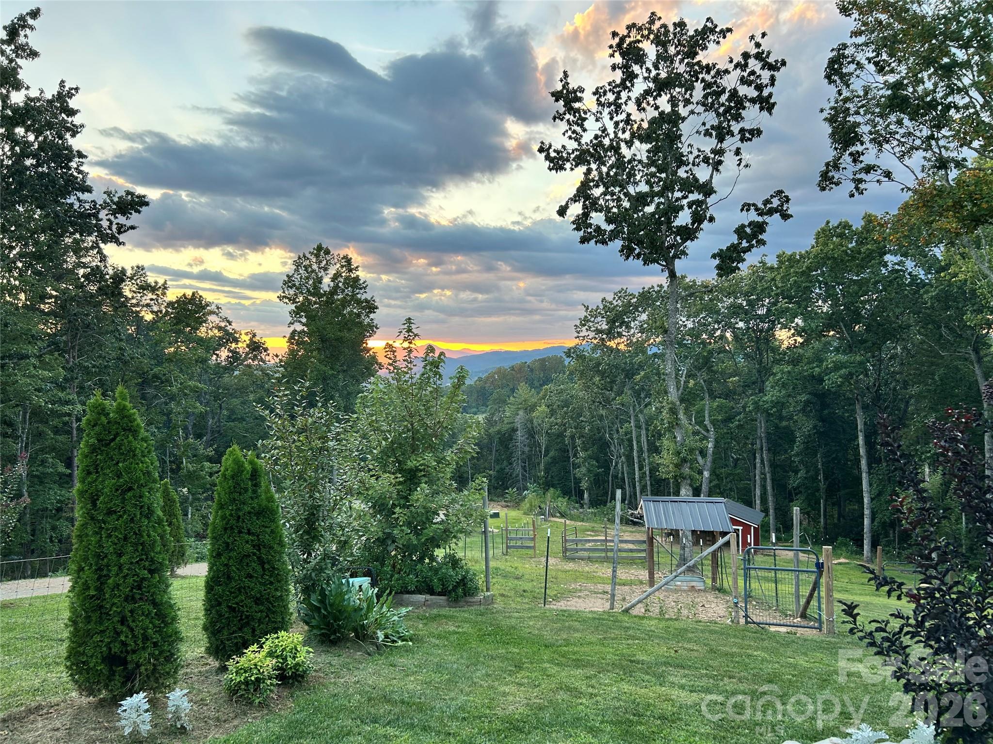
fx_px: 746
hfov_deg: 67.3
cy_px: 372
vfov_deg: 53.1
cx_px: 496
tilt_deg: -1.7
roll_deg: +0.9
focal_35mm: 26
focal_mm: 5.7
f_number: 1.5
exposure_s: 1/158
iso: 40
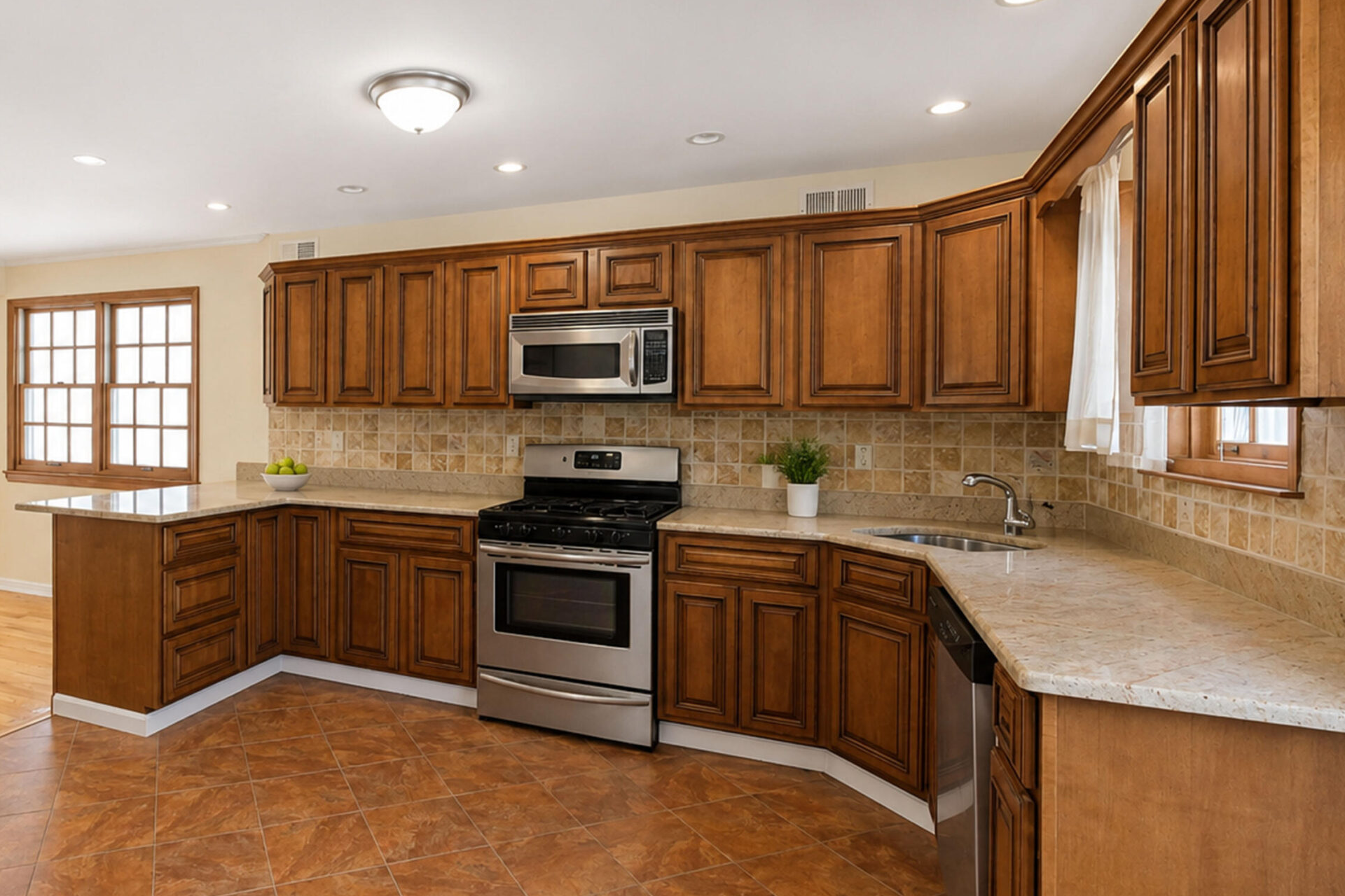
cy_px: 462
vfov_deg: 61.9
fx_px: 747
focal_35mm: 20
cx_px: 470
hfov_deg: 81.7
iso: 1250
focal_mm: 10
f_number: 6.4
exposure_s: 1/50
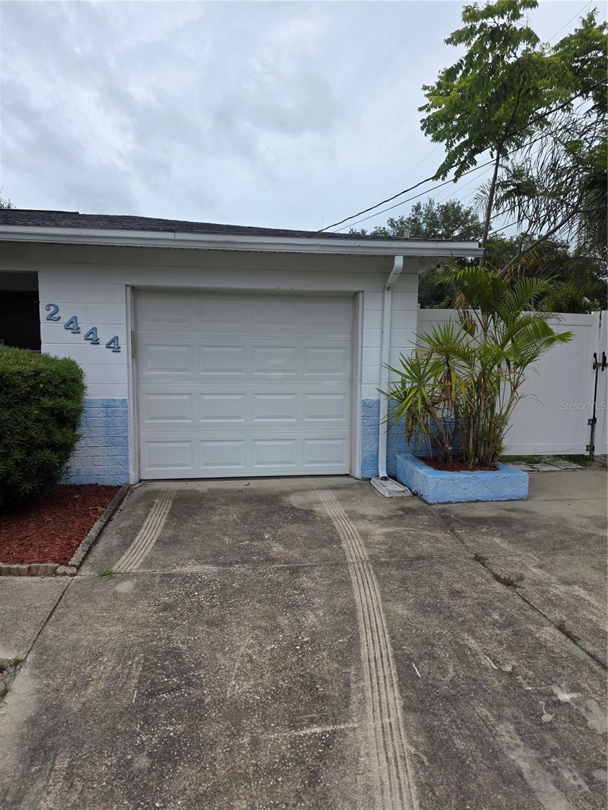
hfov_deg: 58.9
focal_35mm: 23
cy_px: 405
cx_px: 304
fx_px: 539
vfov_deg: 73.9
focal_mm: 6.3
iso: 80
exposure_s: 1/2378
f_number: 1.7
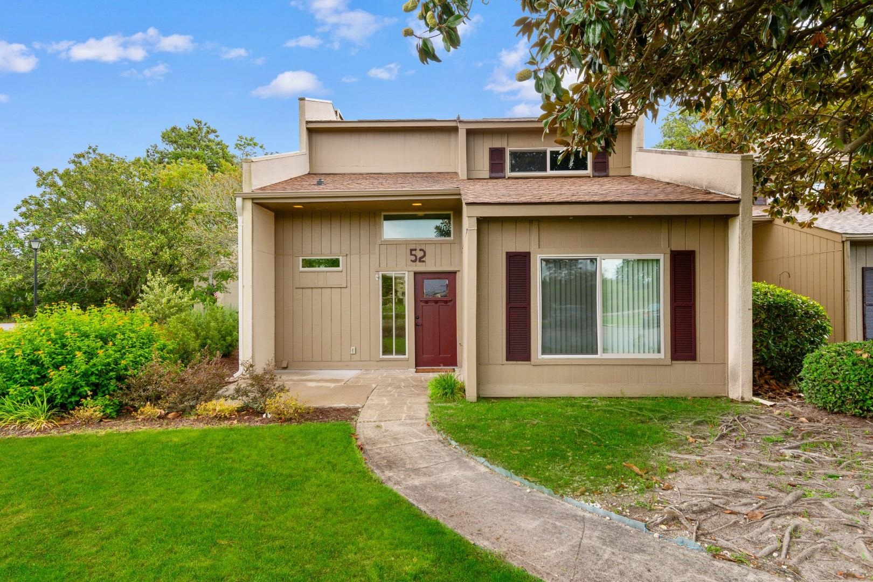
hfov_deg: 86.9
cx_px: 436
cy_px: 291
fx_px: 461
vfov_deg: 64.6
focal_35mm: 19
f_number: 5
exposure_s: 1/100
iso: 100
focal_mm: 13
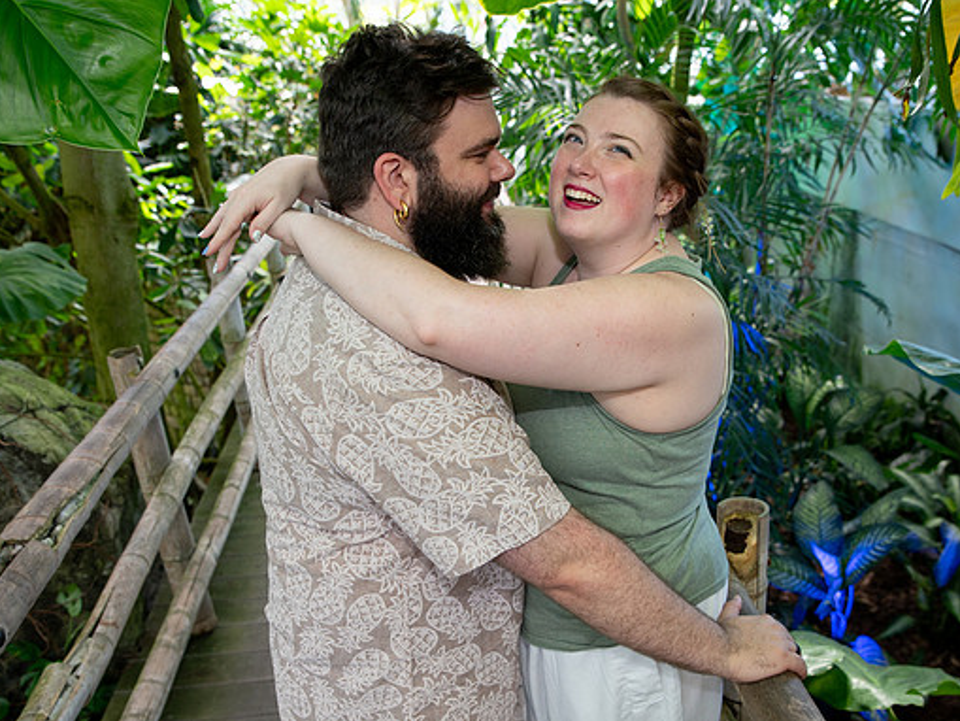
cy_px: 386
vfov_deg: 44.1
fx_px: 888
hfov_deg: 56.8
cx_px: 514
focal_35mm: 32
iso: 500
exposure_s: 1/200
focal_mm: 26
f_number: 3.2
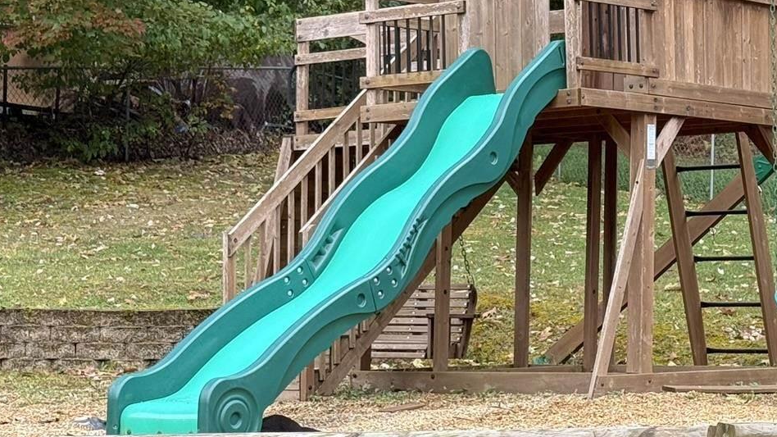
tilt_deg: +7.3
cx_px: 611
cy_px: 116
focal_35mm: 113
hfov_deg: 18.8
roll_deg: +0.1
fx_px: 2328
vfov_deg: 10.7
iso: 64
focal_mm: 6.76
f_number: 1.78
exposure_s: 1/513
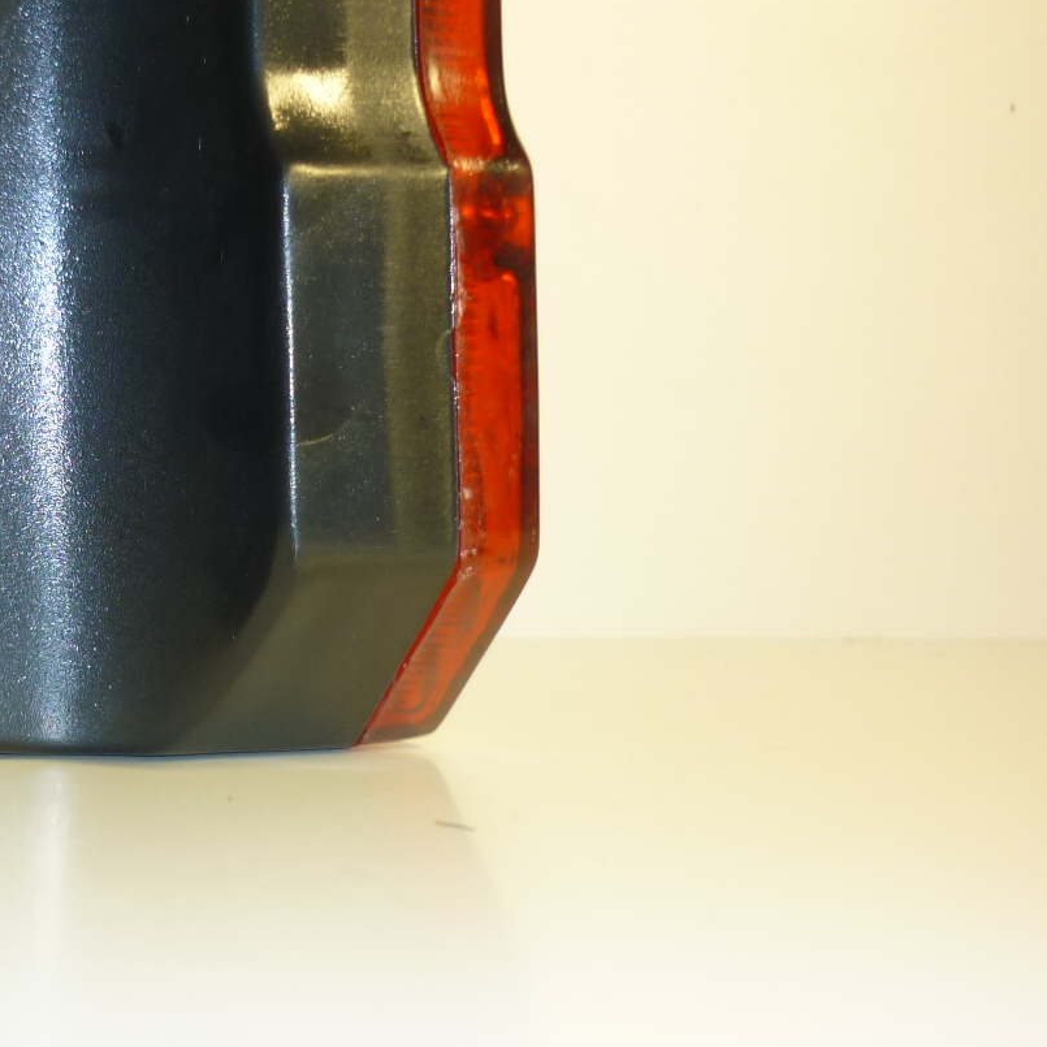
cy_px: 462
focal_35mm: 58
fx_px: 1985
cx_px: 103
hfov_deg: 28.4
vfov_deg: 29.5
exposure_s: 1/30
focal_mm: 5.5
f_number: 2.8
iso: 80
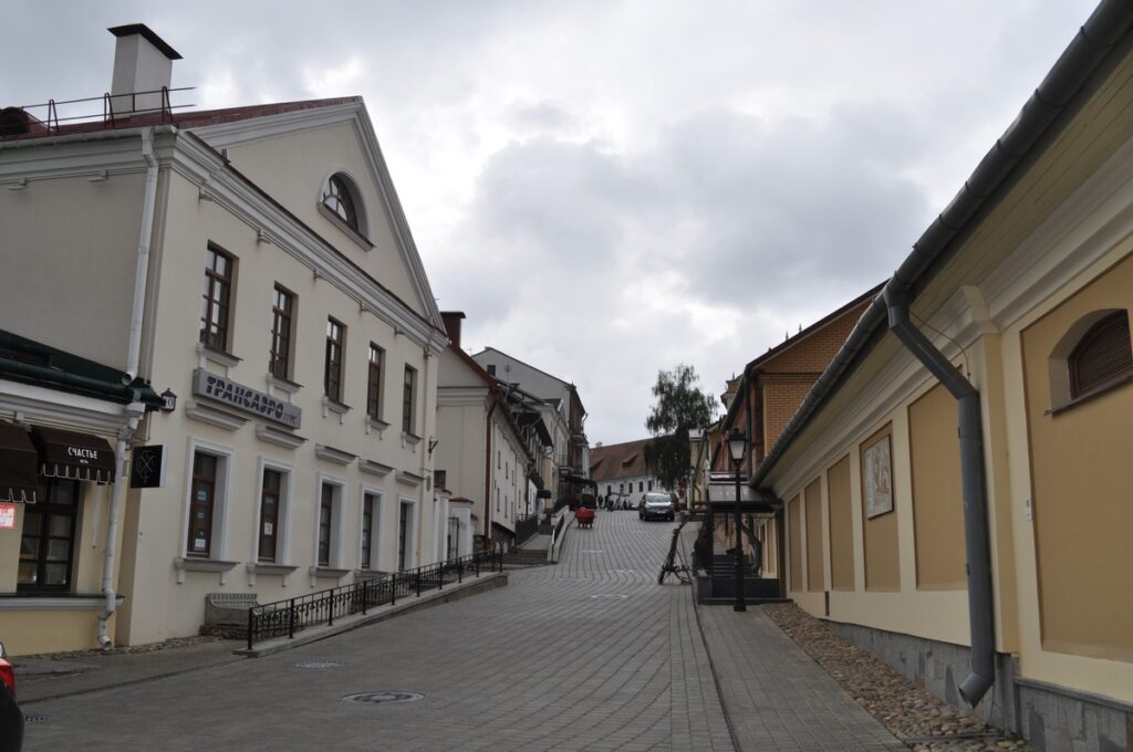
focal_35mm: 33
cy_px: 376
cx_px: 566
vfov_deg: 39.9
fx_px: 1037
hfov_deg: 57.3
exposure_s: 1/200
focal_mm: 22
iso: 200
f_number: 11
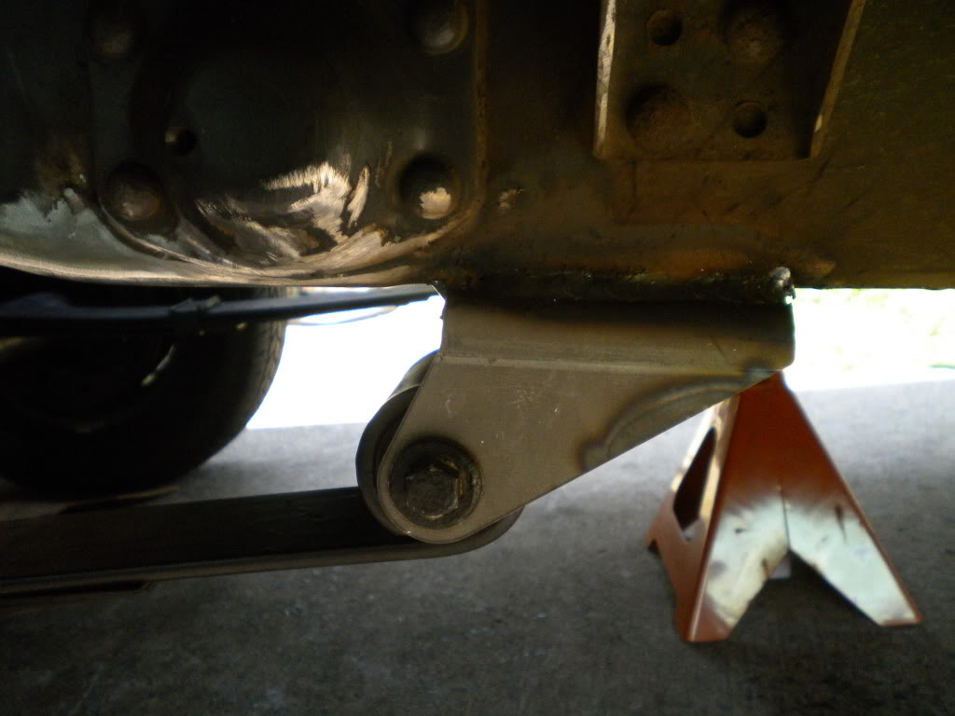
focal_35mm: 35
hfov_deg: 52.6
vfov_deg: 40.7
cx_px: 478
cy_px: 358
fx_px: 966
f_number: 3.1
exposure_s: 1/381
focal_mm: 6.3
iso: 379
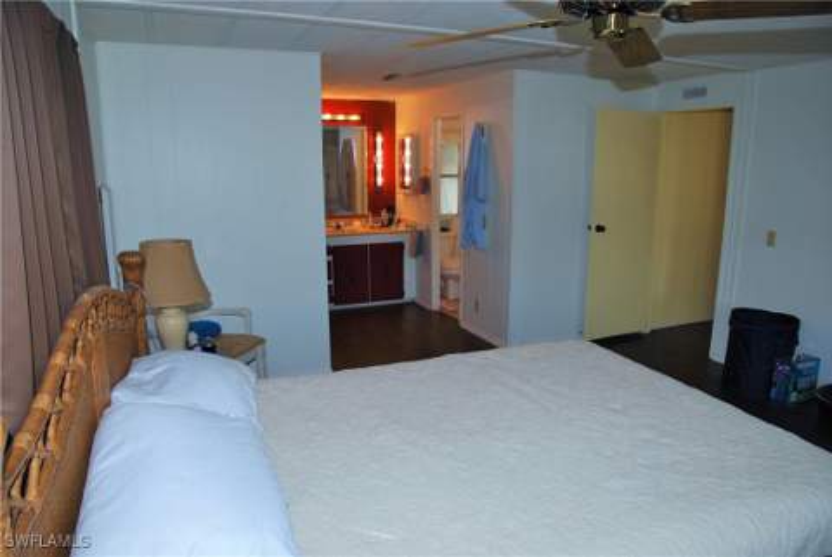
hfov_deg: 73.7
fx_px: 555
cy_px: 278
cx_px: 416
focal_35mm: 24
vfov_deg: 53.2
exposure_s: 1/60
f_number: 4
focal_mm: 16
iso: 200
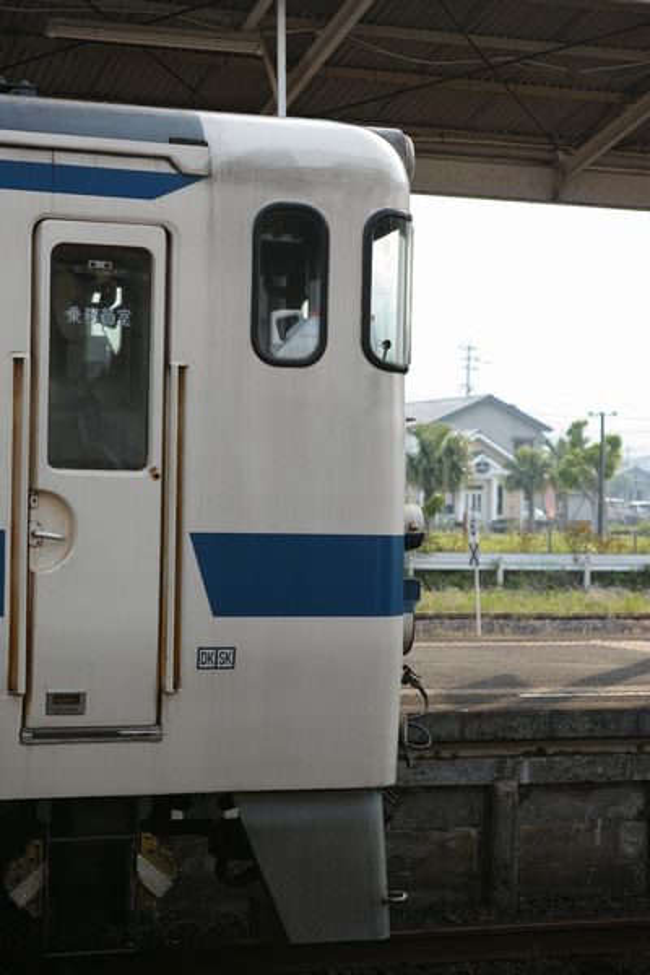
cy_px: 488
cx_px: 325
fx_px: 2031
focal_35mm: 75
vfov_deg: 27.0
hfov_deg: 18.2
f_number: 4
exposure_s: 1/400
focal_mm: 50
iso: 100
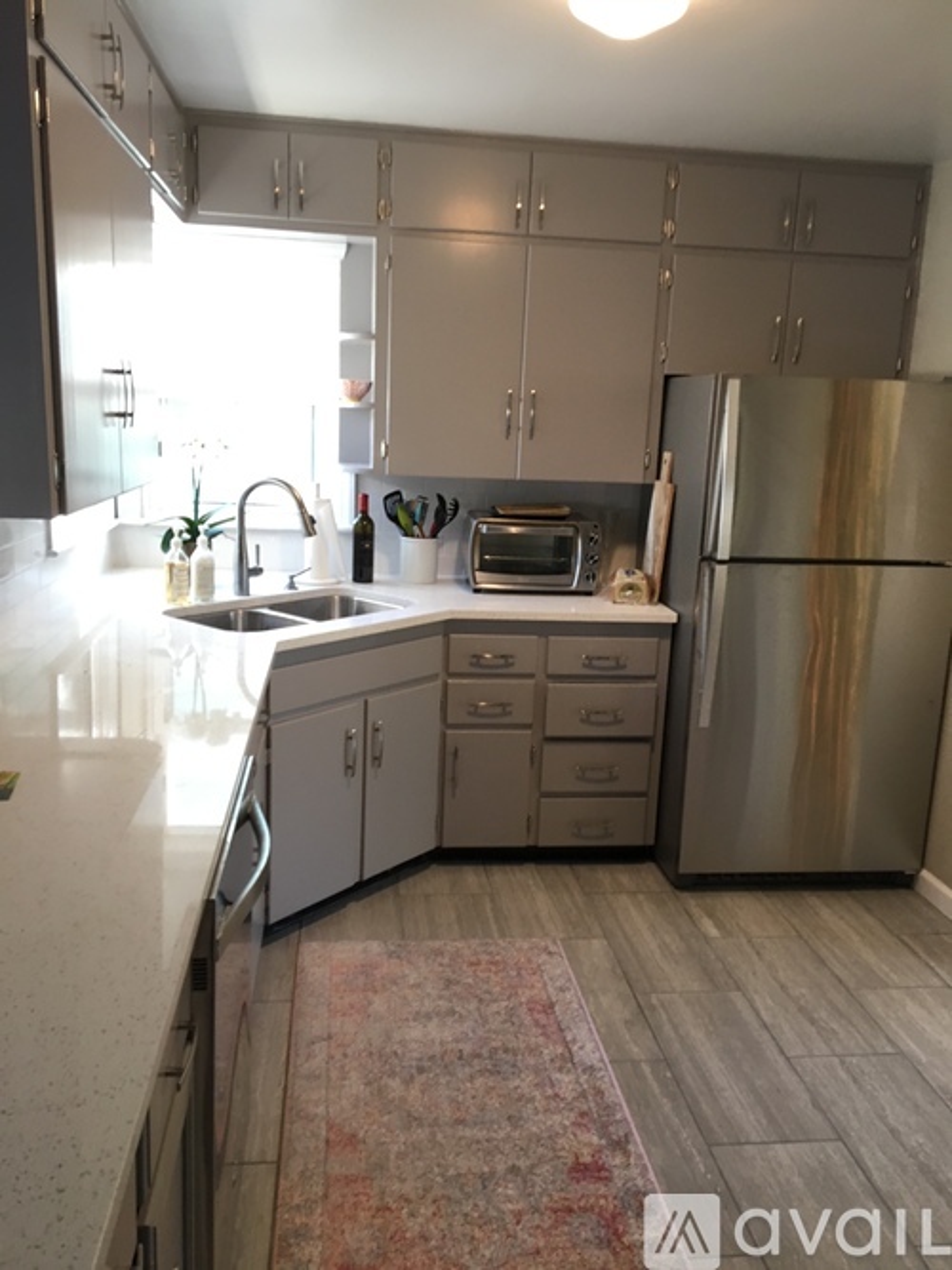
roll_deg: -2.2
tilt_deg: -11.8
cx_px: 476
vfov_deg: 61.7
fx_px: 1064
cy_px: 635
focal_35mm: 29
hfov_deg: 48.2
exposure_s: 1/30
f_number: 2.2
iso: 100
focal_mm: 4.15
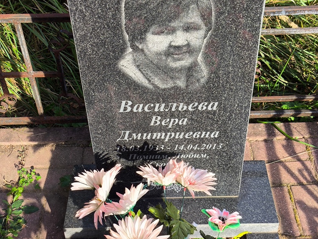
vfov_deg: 28.6
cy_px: 118
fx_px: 469
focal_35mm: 51
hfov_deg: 37.5
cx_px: 159
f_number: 1.7
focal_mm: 4.71
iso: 50
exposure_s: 1/754
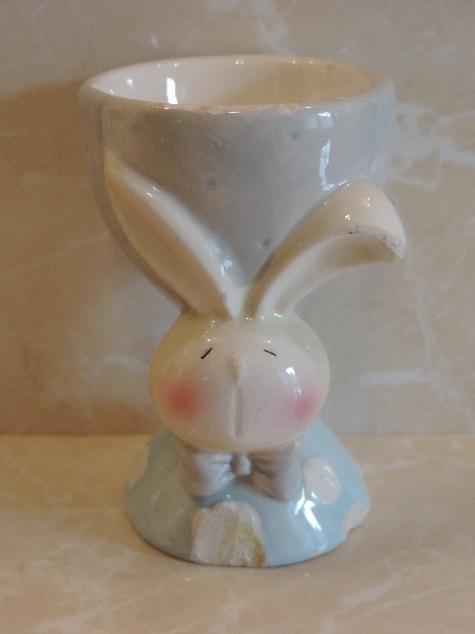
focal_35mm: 60
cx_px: 238
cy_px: 317
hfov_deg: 24.4
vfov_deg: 32.2
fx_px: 1098
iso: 400
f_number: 3.7
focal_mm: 10.7
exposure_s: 1/50
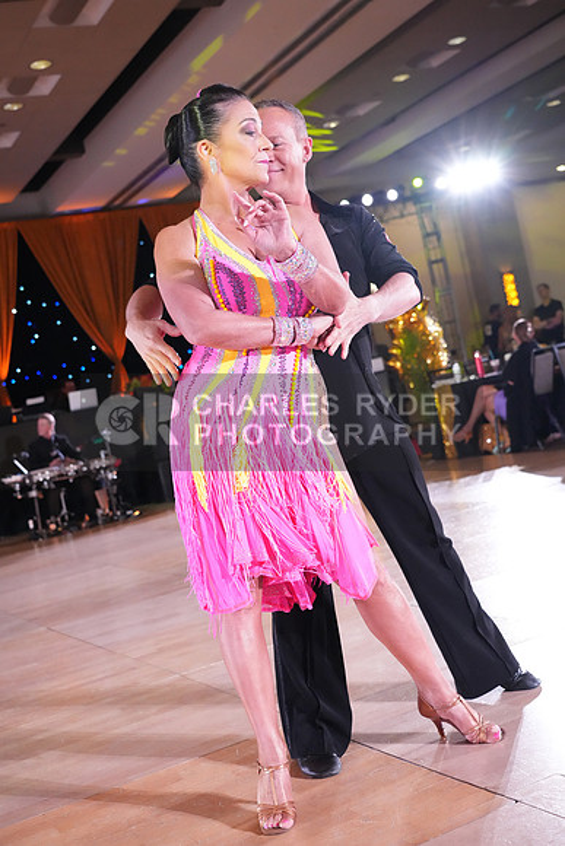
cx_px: 282
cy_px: 423
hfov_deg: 30.5
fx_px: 1035
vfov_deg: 44.5
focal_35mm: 44
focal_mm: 44
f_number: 4.5
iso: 8000
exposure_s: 1/400
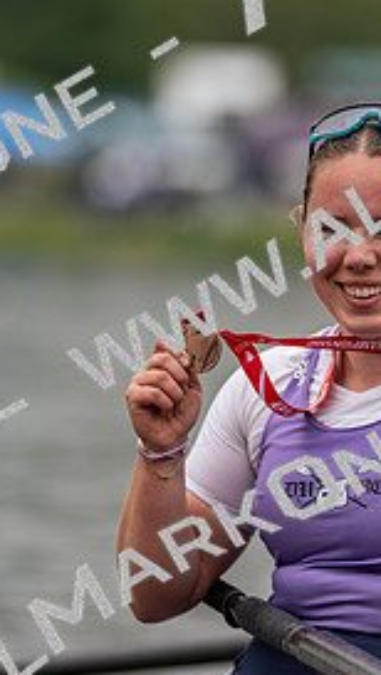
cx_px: 374
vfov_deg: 7.2
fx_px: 5376
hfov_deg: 4.1
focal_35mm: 300
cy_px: 397
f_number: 1.8
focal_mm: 135
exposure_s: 1/1600
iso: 64
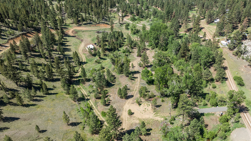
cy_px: 106
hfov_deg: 62.3
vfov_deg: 36.9
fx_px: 206
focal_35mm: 31
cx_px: 145
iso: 100
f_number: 2.8
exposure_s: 1/60
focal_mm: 12.29
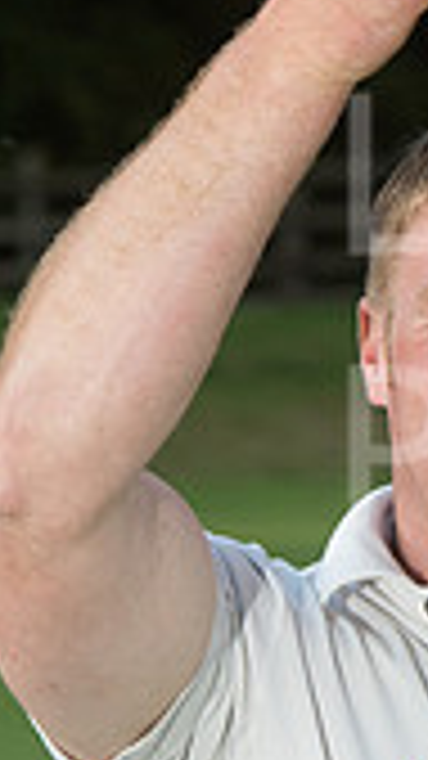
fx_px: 9508
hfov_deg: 2.6
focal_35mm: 471
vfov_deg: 4.6
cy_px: 213
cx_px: 1034
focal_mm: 110
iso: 400
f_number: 6.3
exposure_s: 1/200
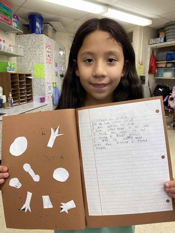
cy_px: 116
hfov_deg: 53.1
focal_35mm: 26
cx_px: 88
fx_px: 175
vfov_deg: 67.3
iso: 80
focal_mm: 4.25
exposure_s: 1/60
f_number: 1.8
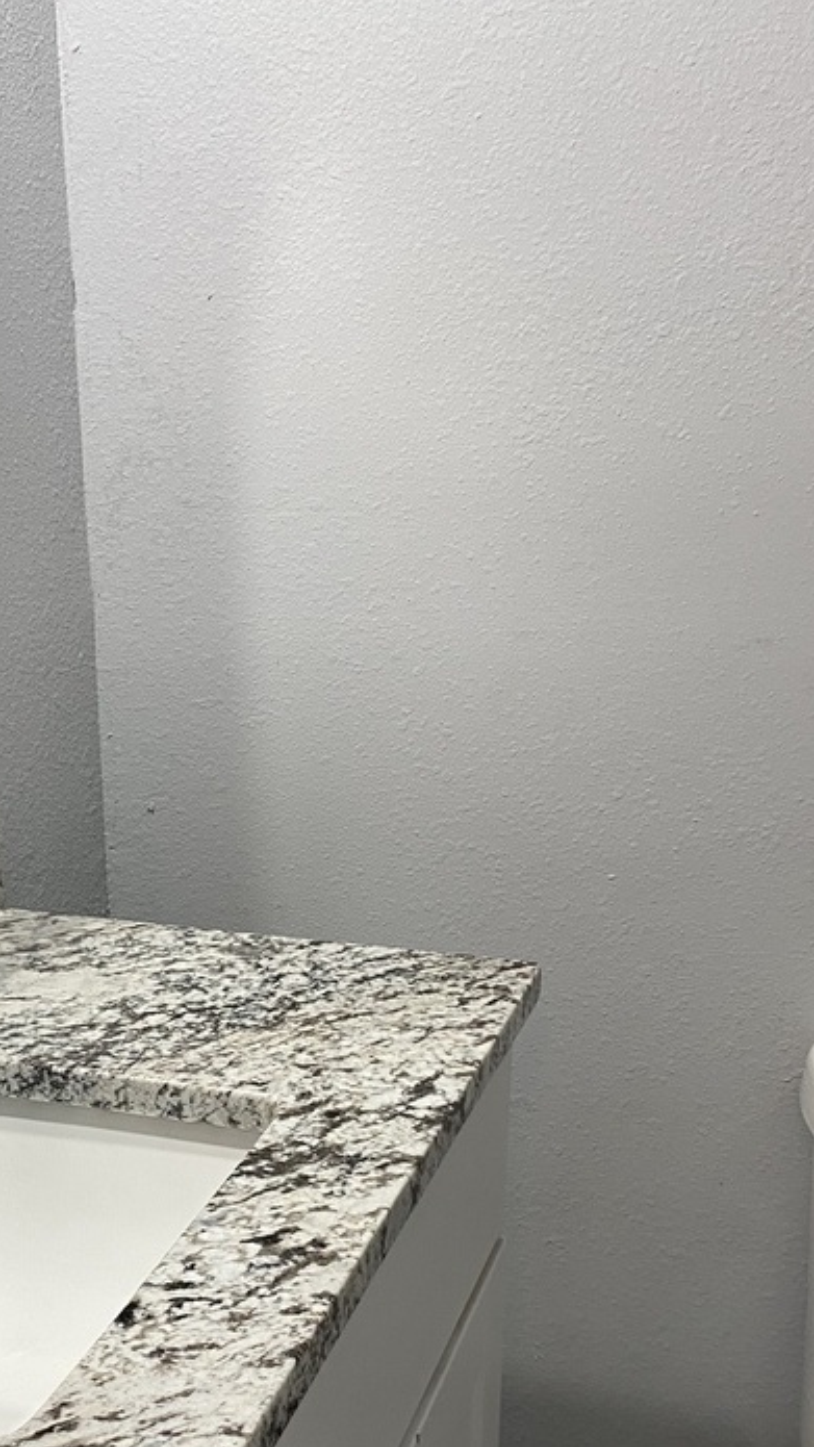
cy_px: 1066
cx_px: 196
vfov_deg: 45.0
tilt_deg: -21.0
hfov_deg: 26.7
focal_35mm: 44
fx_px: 1688
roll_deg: +1.8
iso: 80
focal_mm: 4.25
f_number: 1.8
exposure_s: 1/60
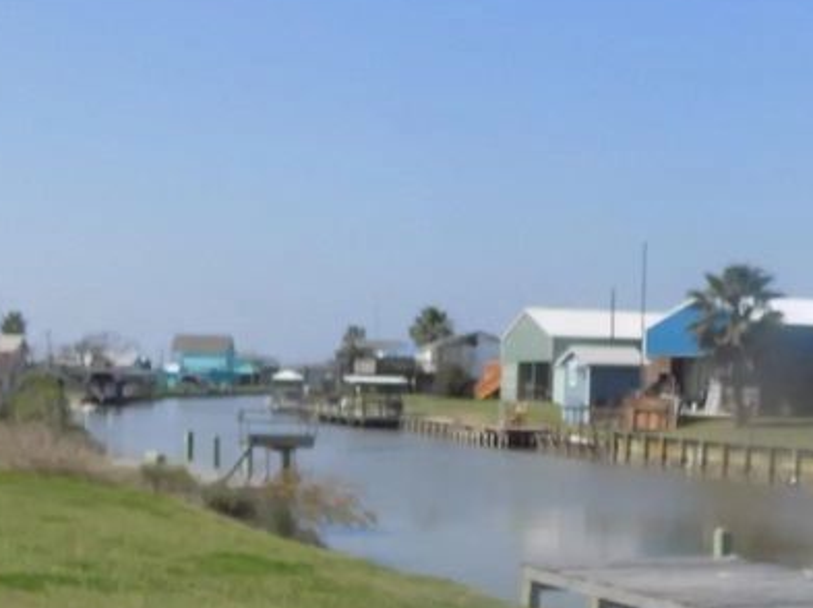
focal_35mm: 60
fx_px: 1408
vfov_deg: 24.0
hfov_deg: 32.0
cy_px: 498
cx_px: 300
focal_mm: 4
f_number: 3.1
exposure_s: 1/1250
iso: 80
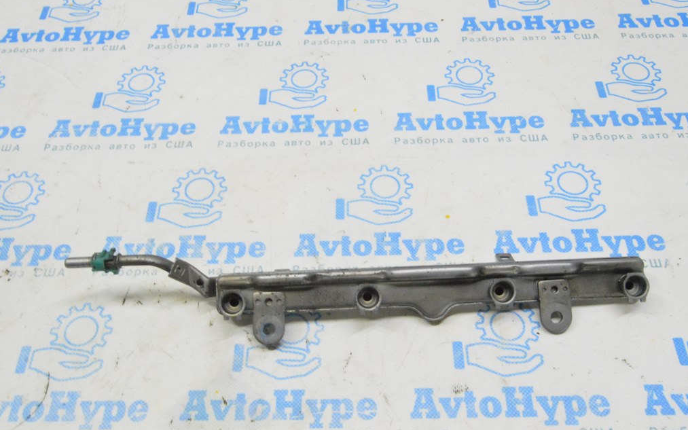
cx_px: 342
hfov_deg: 54.6
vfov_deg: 35.8
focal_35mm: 36
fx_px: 666
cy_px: 217
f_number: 20
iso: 6400
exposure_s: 1/20
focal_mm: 23
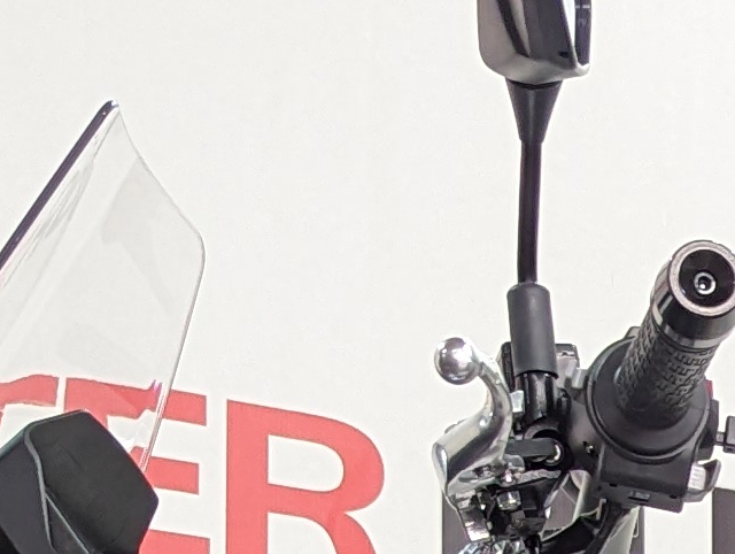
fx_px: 3254
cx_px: 1053
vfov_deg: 8.9
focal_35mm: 153
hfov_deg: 12.4
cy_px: 1299
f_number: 1.85
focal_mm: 6.81
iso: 312
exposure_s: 1/100
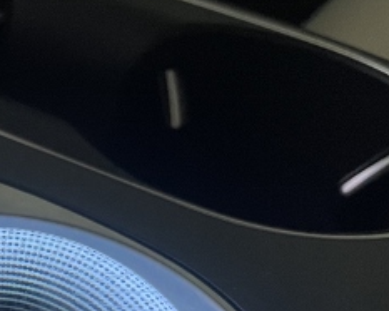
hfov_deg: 23.4
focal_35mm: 72
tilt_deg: -43.9
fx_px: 828
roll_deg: -3.9
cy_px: 310
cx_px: -114
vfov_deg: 20.6
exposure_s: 1/40
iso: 500
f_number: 1.6
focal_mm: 4.2
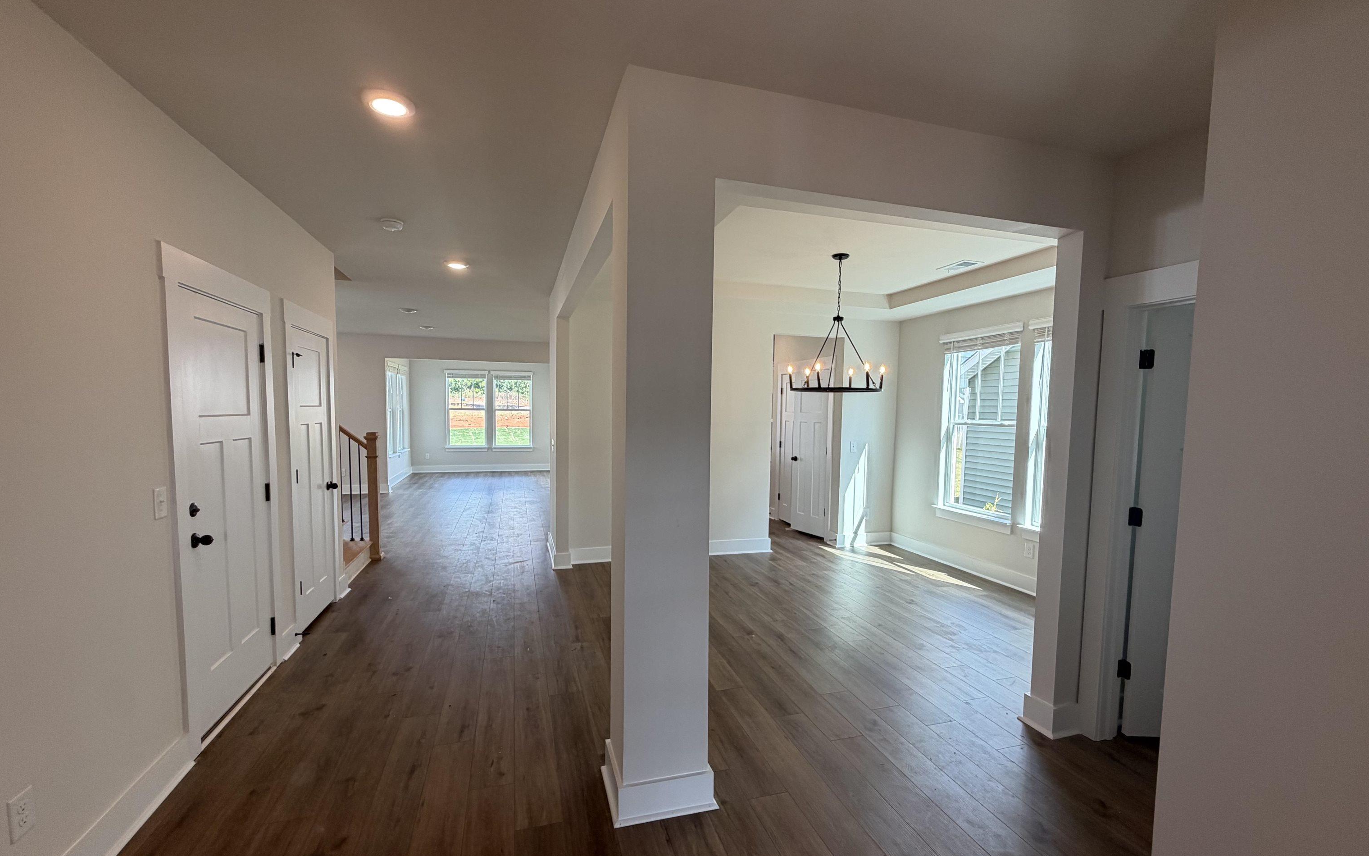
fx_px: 560
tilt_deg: -3.8
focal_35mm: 15
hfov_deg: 101.5
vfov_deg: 74.7
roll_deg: -0.1
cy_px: 450
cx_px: 680
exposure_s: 1/120
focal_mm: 2.22
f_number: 2.2
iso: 100
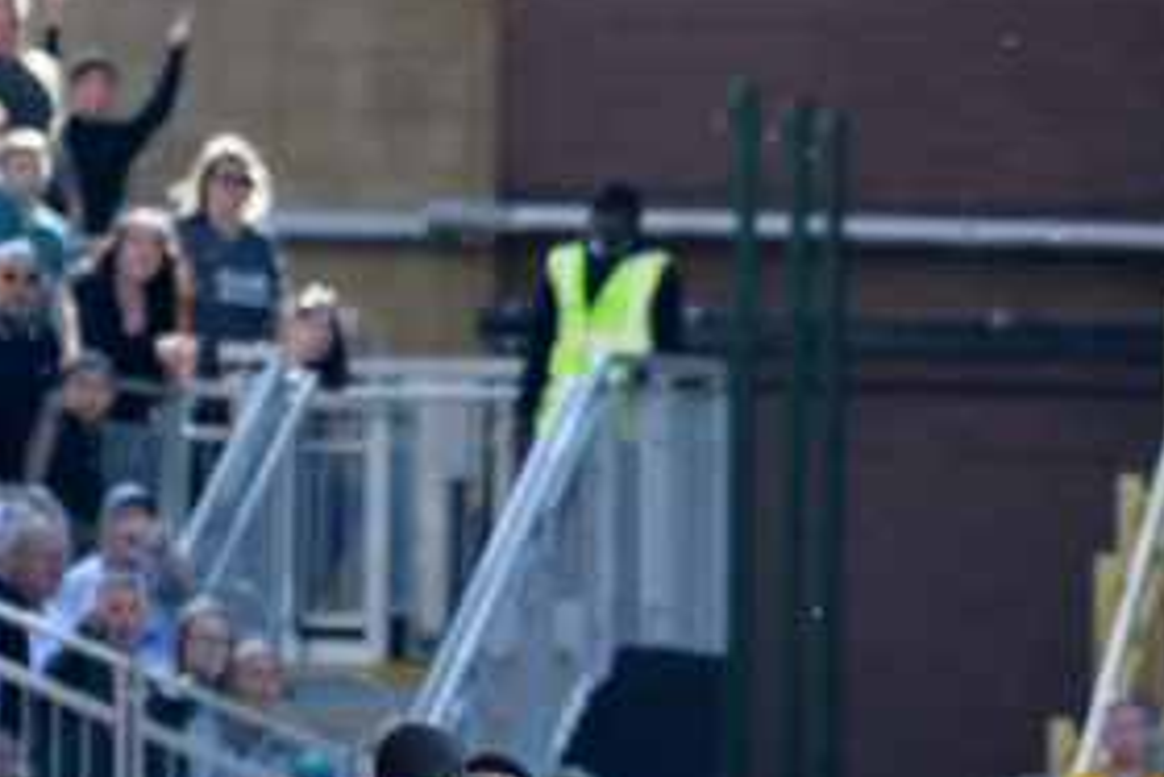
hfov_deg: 3.8
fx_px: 17306
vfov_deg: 2.6
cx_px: 1089
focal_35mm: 535
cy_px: 1014
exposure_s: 1/2500
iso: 500
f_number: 2.8
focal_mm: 200
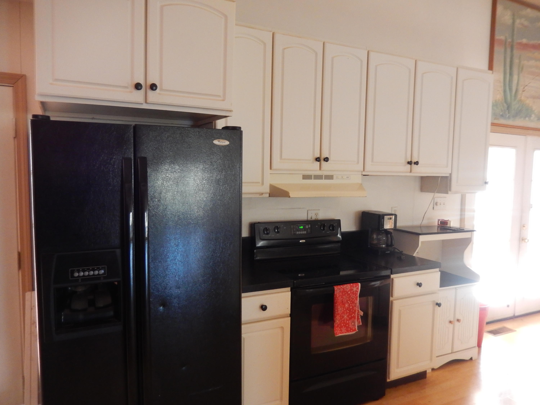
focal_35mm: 25
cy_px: 202
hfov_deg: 69.4
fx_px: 390
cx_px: 270
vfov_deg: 54.9
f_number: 3.4
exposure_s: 1/8
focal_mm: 4.5
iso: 450
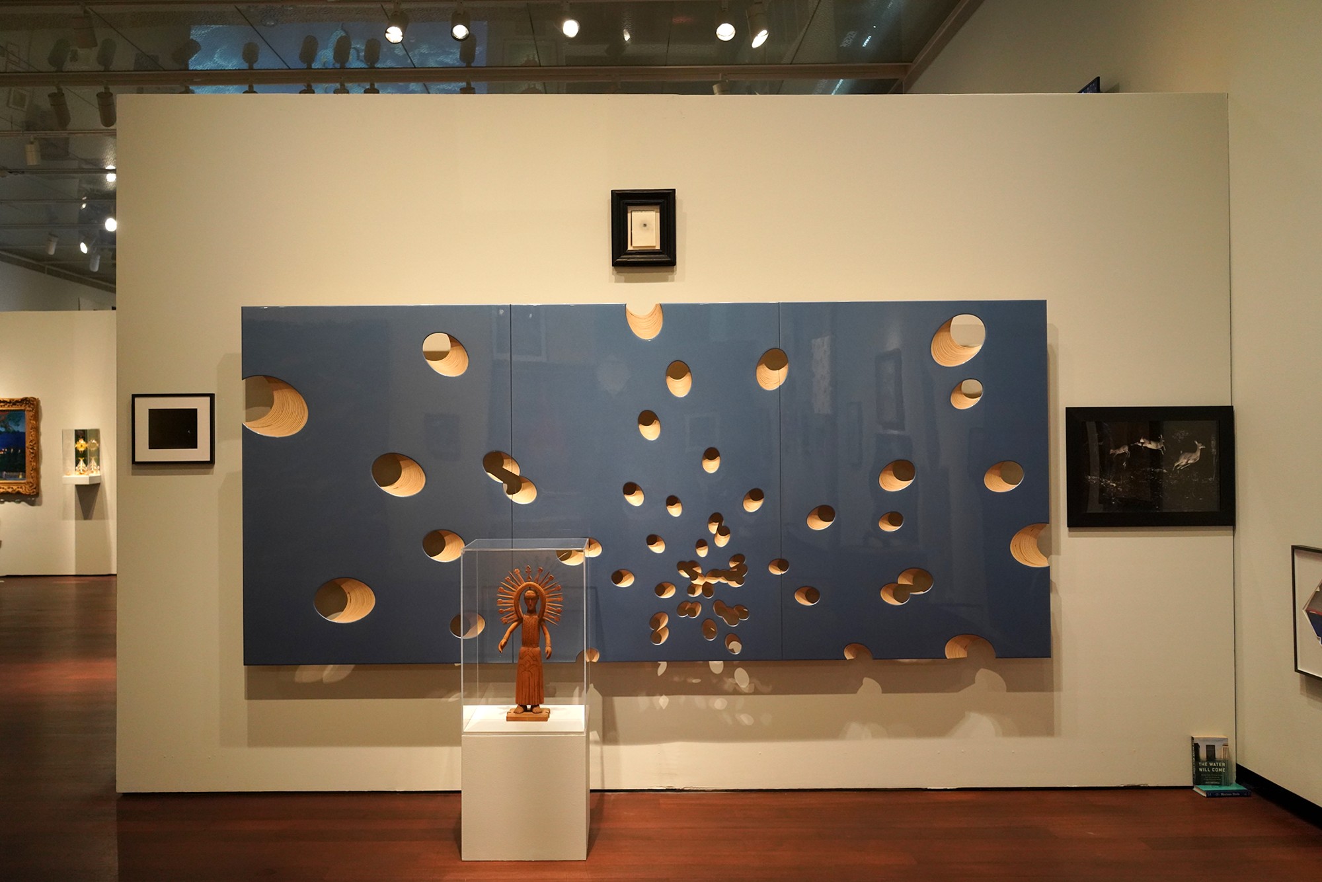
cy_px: 441
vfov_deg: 41.1
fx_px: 1175
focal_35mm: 32
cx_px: 661
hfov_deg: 58.7
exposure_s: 1/100
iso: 3200
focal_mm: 32
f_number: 4.5
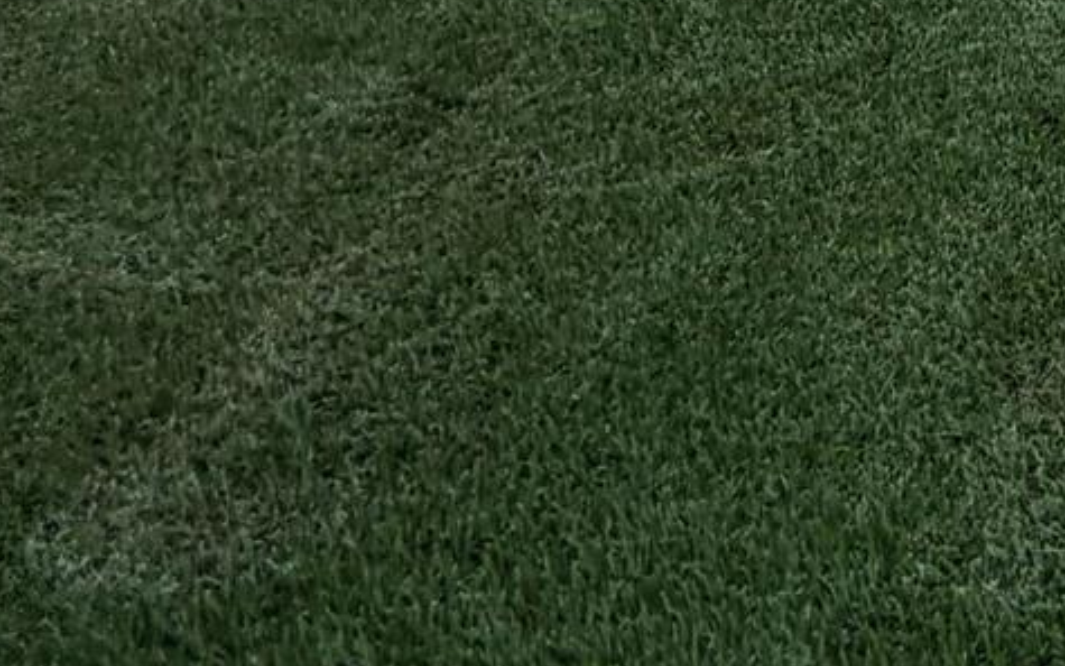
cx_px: 1874
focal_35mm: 72
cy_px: -859
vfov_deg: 13.8
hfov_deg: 20.7
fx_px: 2090
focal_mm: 2.22
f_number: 2.2
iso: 50
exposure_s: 1/353
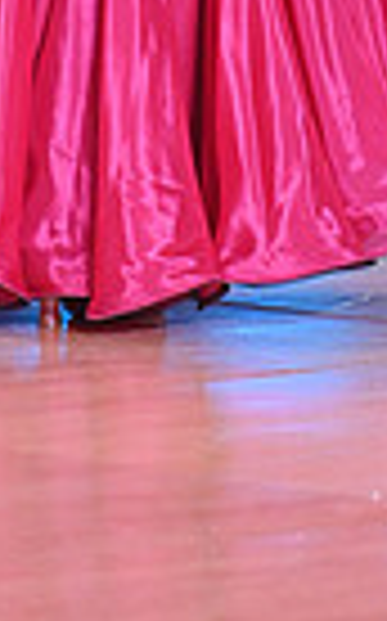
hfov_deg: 2.1
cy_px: -508
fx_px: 10518
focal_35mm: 622
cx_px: 376
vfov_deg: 3.4
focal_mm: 145
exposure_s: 1/400
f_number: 5
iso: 3200
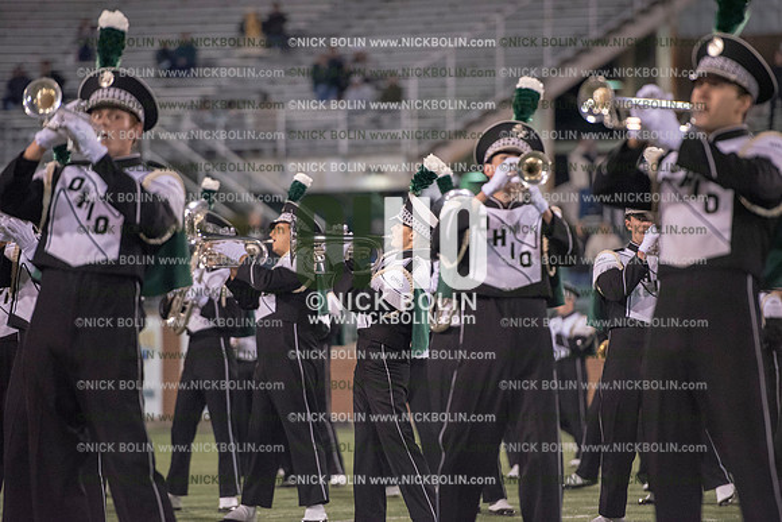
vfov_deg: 6.9
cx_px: 391
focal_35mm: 200
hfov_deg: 10.3
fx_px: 4345
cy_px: 261
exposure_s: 1/1250
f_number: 3.2
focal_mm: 200
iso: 5000
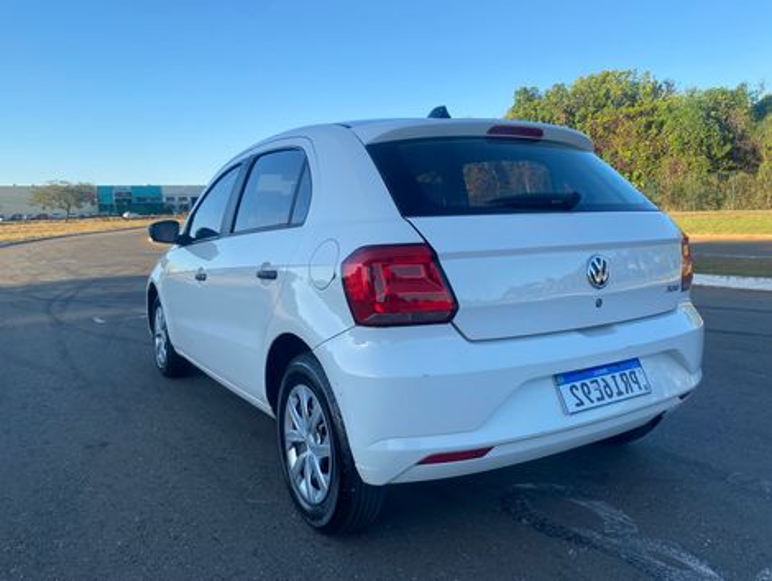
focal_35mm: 26
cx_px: 386
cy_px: 290
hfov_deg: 67.2
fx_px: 581
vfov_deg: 53.2
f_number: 1.8
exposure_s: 1/990
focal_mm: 4.25
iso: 32
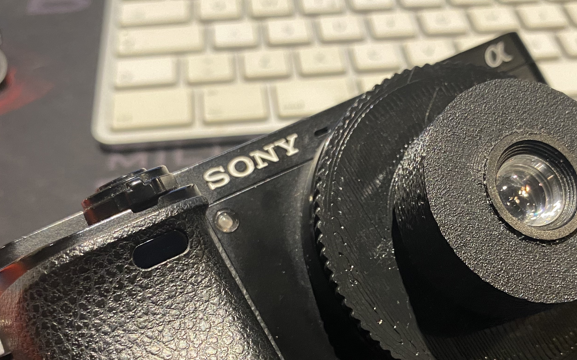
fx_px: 676
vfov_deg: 29.2
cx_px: 347
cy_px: 284
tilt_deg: -46.3
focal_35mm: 43
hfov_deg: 46.0
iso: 250
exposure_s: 1/50
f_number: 1.8
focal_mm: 4.25
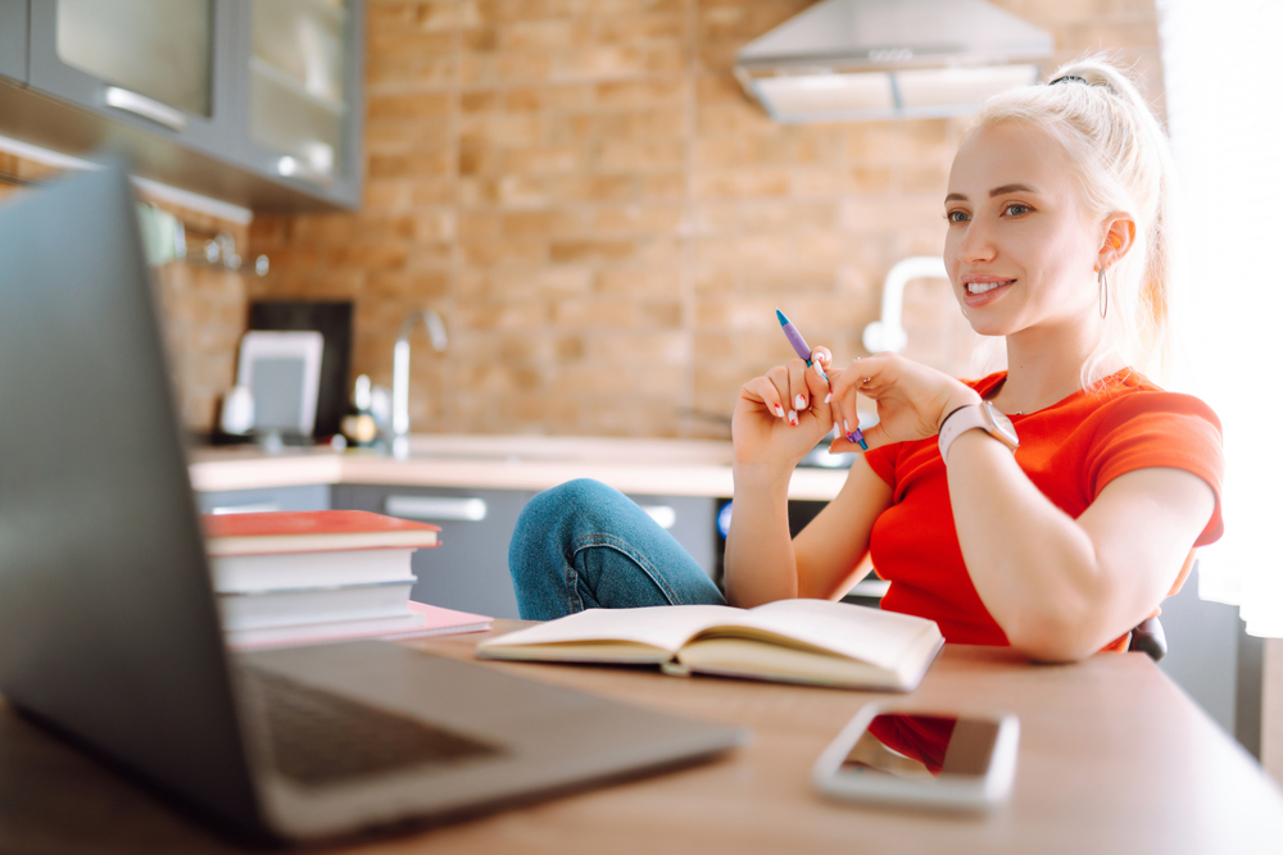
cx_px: 642
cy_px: 428
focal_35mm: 35
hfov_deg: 54.4
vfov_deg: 37.9
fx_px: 1247
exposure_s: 1/400
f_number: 1.4
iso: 320
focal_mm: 35
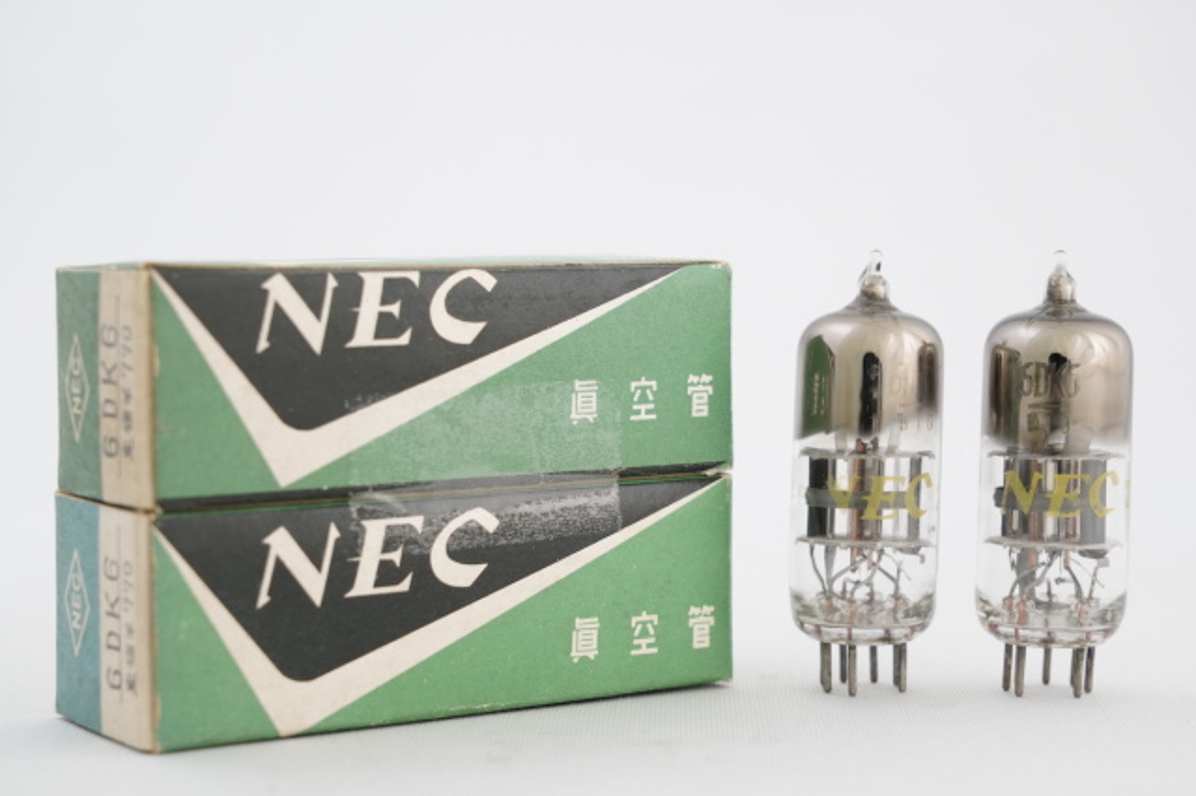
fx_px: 2723
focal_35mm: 82
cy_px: 398
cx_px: 598
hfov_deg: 24.8
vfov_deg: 16.6
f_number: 10
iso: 2000
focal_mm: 82
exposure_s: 1/30
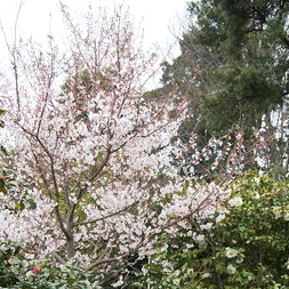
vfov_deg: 20.8
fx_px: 775
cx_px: 167
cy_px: 251
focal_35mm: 82
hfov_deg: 21.1
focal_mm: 34
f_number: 6.3
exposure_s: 1/160
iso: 200
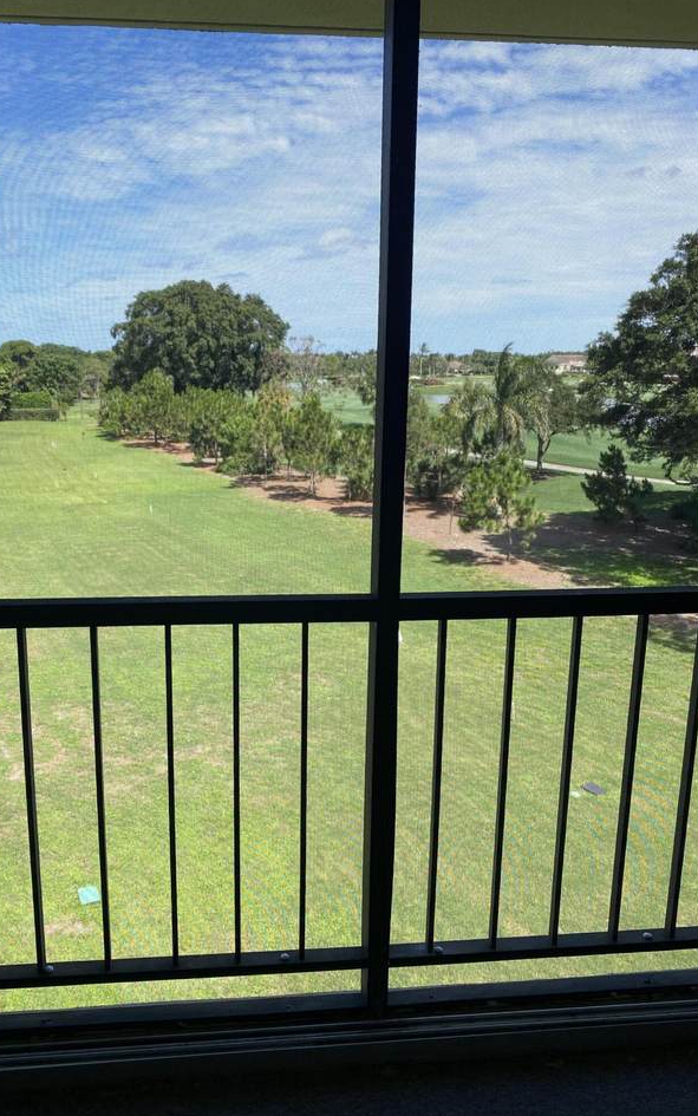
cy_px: 554
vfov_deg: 66.5
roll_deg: +0.4
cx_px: 276
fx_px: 852
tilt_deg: -13.4
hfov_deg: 44.3
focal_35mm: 28
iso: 32
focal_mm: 4.25
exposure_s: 1/1447
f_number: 1.8
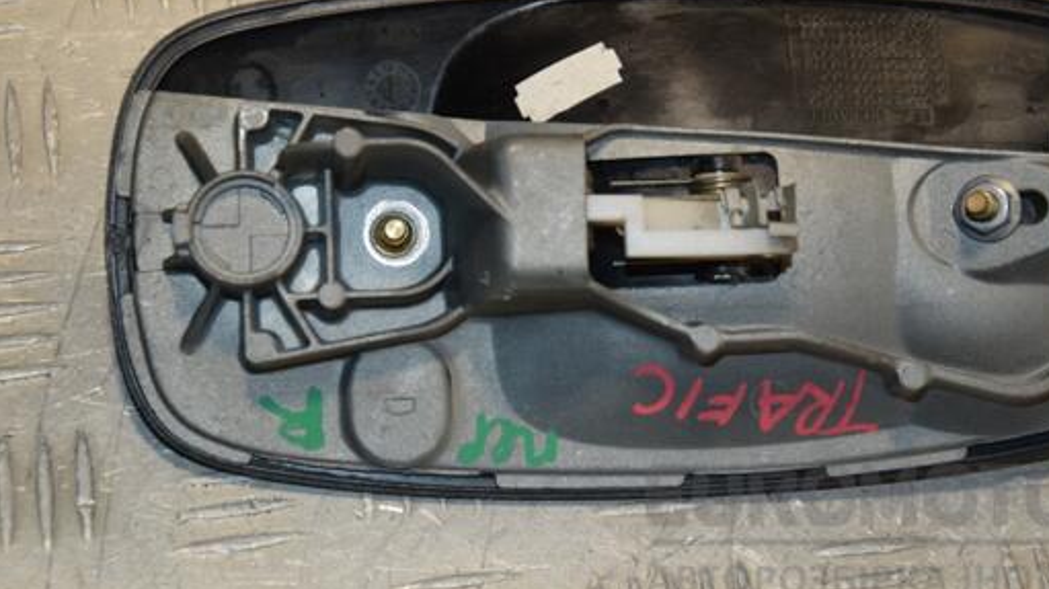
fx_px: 2975
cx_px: 608
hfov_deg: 20.0
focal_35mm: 107
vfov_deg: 11.3
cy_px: 222
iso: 800
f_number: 6.3
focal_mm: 58
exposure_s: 1/200
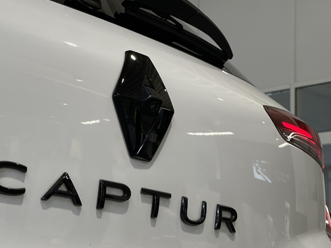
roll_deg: -2.8
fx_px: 841
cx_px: 111
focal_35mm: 88
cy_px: 149
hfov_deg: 22.2
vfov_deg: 16.8
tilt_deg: +9.5
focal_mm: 7.5
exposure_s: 1/100
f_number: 2.2
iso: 160
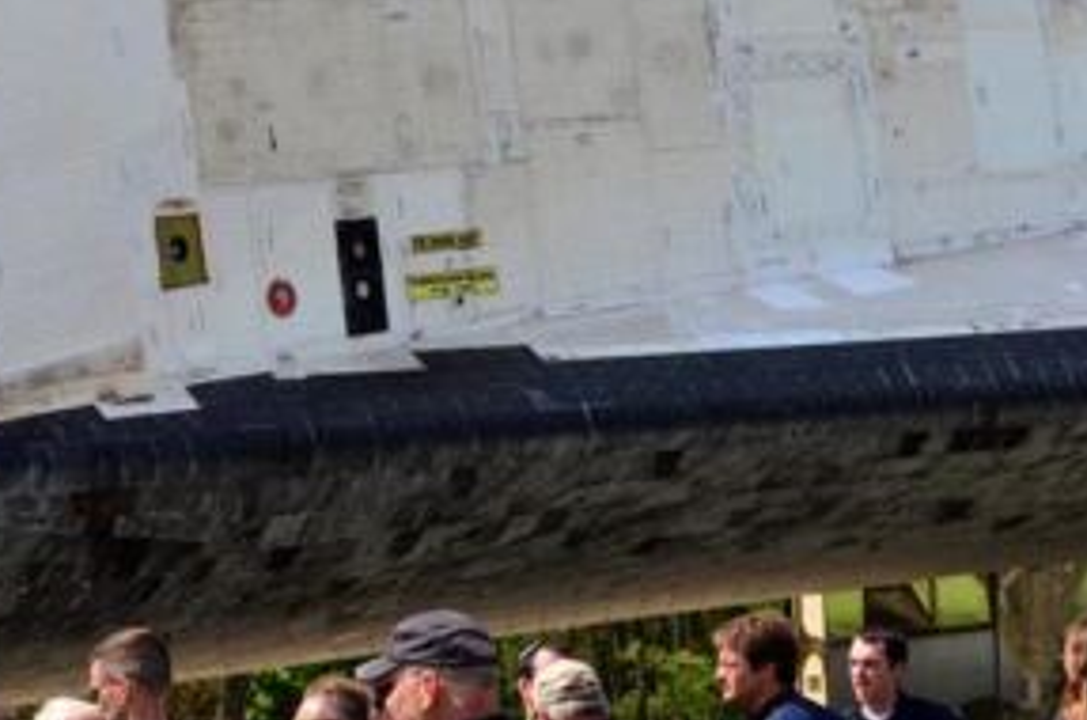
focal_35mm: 174
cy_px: -51
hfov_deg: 11.8
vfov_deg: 7.8
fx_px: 5242
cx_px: 731
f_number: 10
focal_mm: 52
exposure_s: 1/400
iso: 200
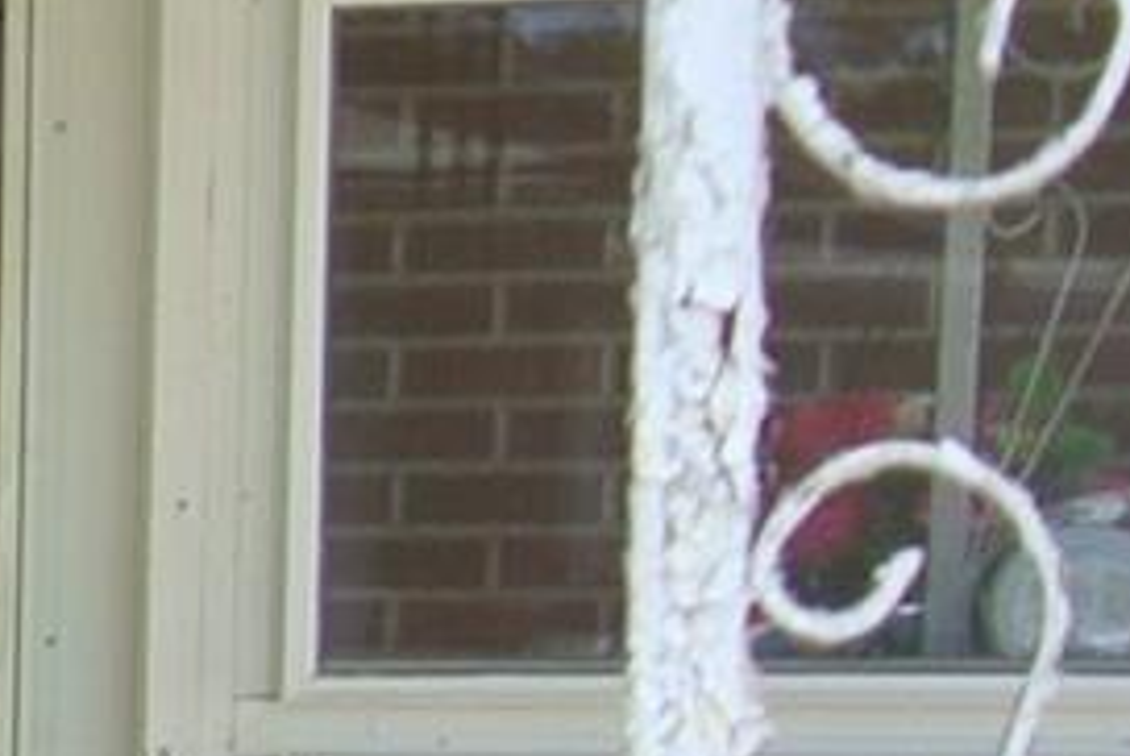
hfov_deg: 8.1
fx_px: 6379
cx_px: -2659
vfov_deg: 6.6
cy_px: 1504
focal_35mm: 203
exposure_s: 1/200
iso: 100
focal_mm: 10
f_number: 4
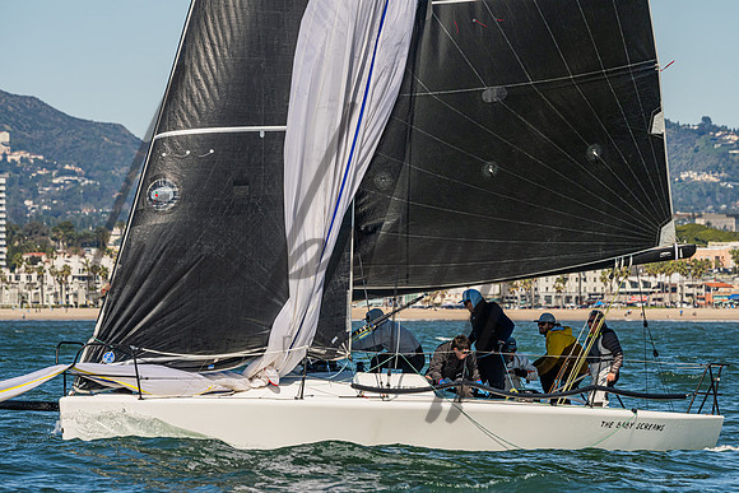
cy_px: 240
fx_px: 6635
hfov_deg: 6.4
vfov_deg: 4.3
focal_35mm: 323
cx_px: 393
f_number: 11
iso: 400
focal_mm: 290
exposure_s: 1/1600
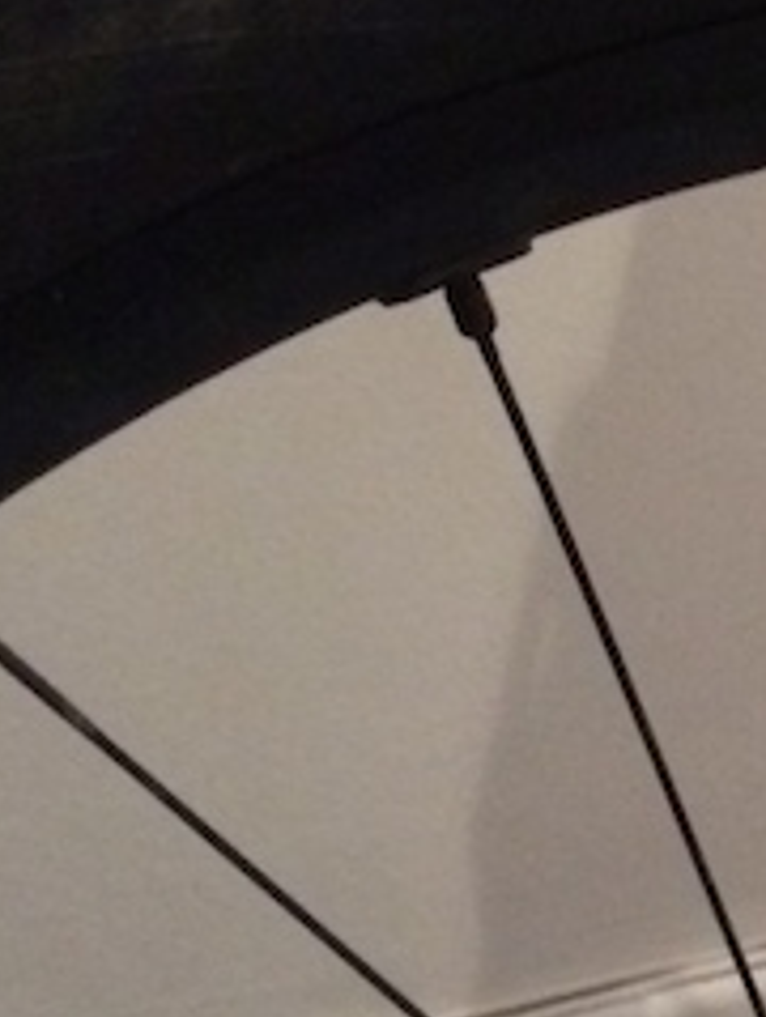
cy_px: 1111
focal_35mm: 124
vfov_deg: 15.5
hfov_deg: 10.9
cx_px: 1532
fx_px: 3649
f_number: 2.2
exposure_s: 1/15
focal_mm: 4.15
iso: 400
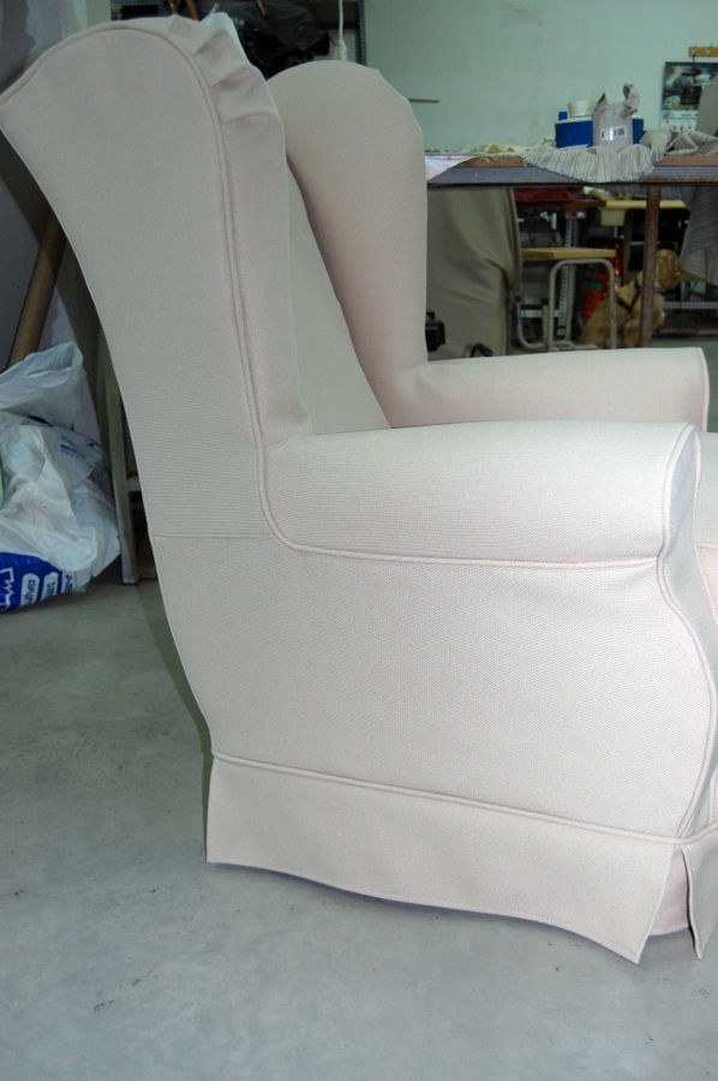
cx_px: 359
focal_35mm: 36
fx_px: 1079
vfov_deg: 53.2
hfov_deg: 36.8
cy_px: 540
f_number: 4
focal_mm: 24
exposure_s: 1/60
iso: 400
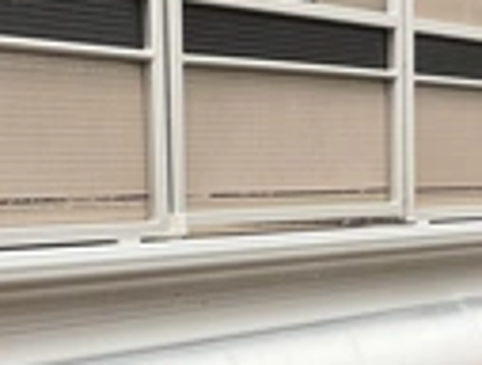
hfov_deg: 21.5
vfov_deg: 16.3
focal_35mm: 91
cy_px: 240
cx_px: 285
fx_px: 1271
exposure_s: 1/1848
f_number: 1.8
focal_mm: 3
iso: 25
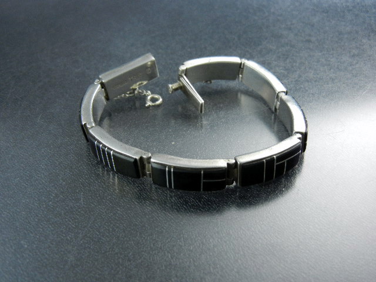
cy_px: 141
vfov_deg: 32.2
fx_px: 489
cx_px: 188
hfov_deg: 42.1
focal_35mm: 45
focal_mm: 8.1
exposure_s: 1/20.6
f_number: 3.8
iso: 400
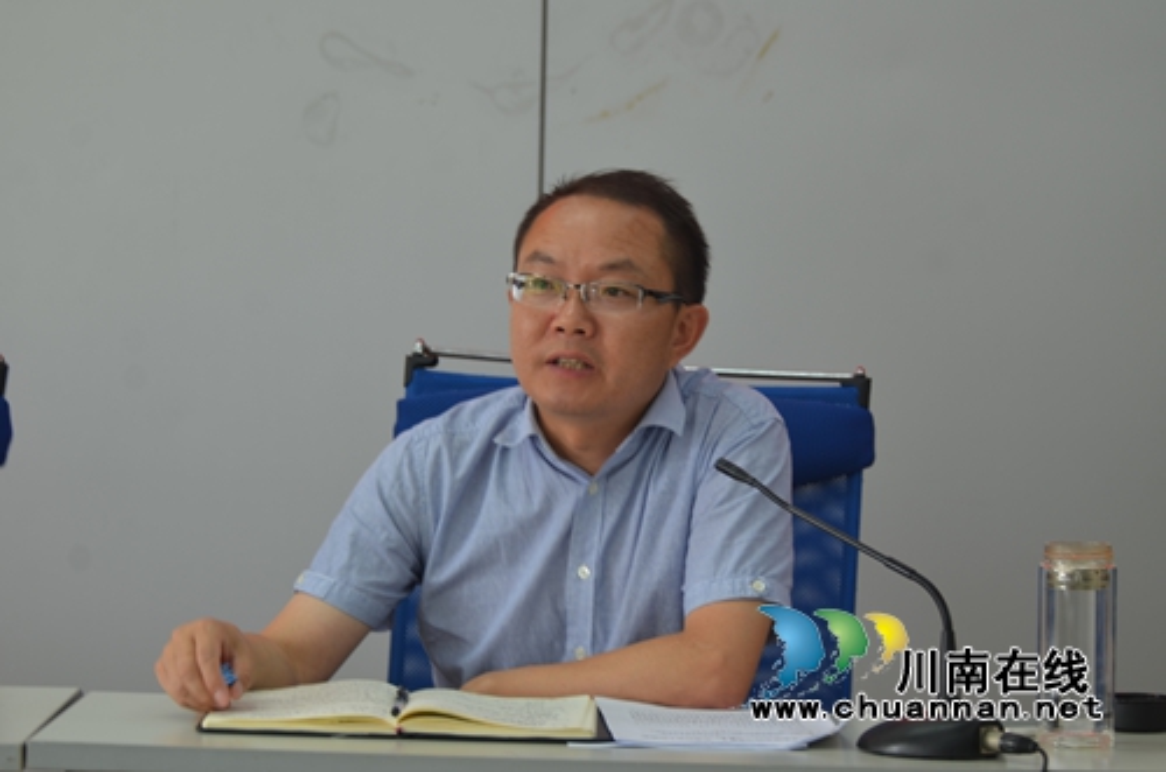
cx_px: 583
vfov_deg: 7.9
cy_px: 386
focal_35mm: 174
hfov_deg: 11.8
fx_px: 5623
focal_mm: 116
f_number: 5.6
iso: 100
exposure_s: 1/8
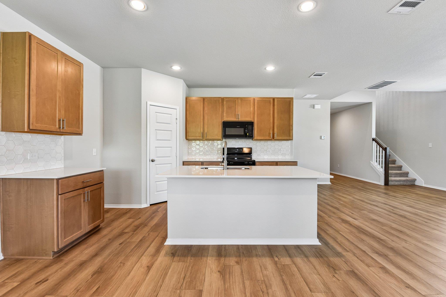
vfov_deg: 73.7
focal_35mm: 16
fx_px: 198
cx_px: 223
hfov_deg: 96.7
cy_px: 148
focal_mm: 16
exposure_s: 1/15
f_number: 8
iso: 320
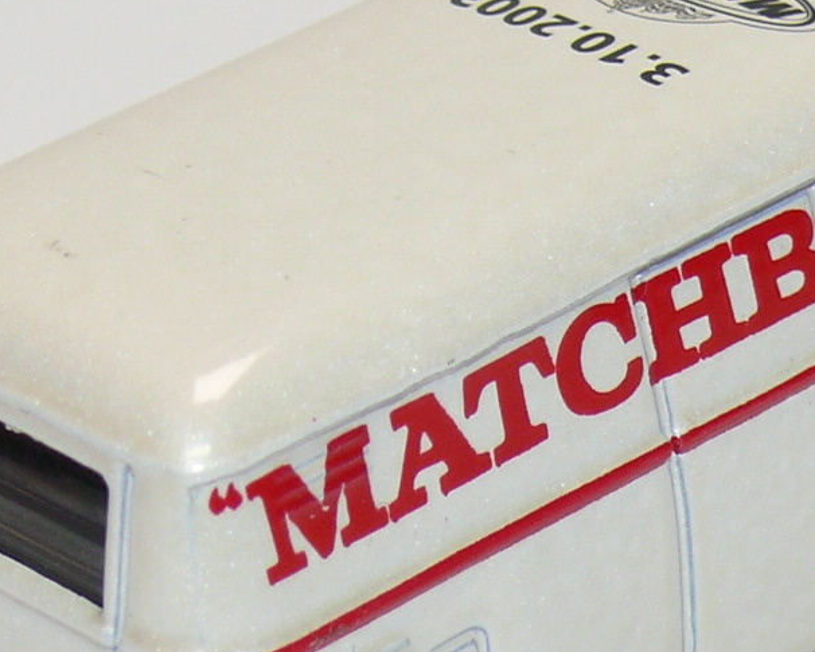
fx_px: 6345
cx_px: 596
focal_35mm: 263
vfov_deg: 5.9
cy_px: 434
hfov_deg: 7.3
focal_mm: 13.3
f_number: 4
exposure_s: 1/30
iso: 100
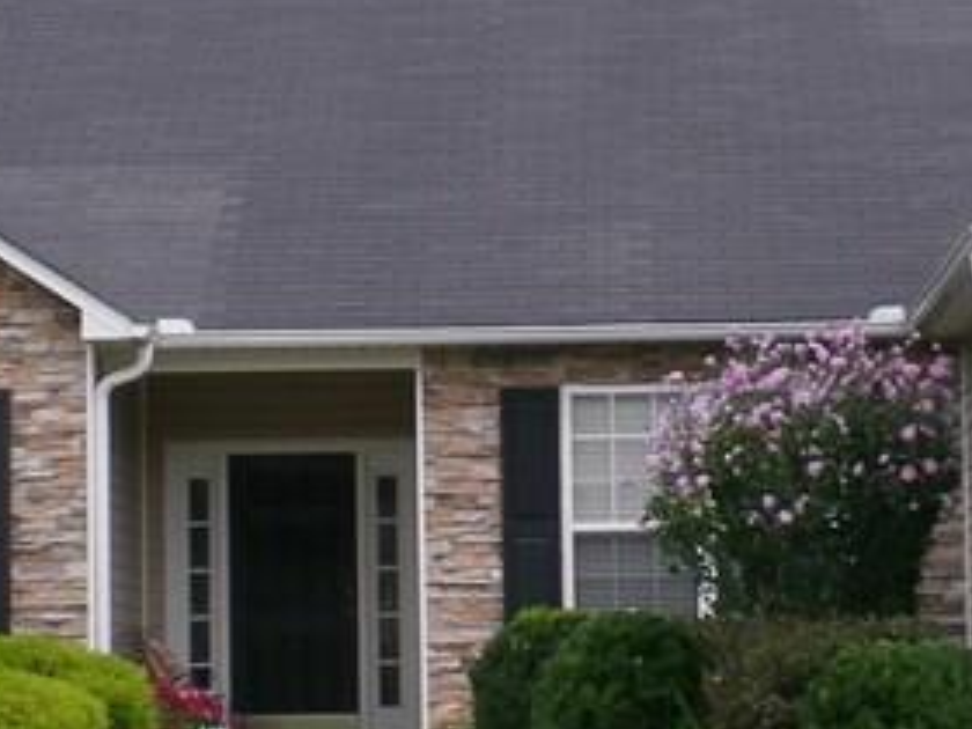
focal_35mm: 139
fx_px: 3903
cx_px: 503
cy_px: 344
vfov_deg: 10.7
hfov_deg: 14.2
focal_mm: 6.3
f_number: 4.6
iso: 50
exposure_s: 1/202
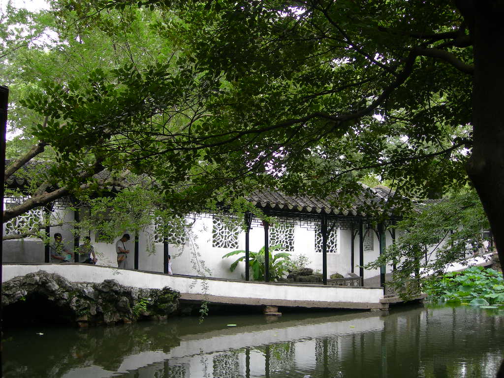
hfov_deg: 49.0
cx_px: 252
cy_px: 189
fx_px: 553
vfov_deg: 37.7
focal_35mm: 38
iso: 50
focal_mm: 7.8
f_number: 2.8
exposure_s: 1/94.5
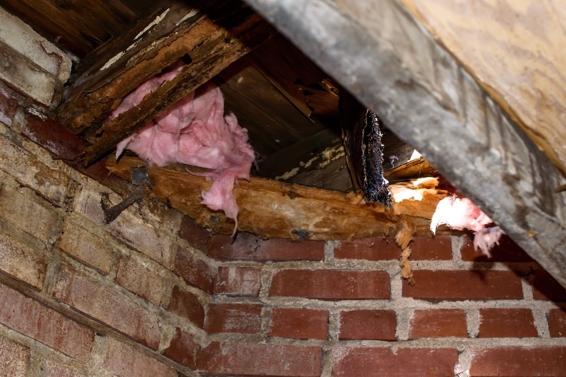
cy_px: 188
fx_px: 825
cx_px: 283
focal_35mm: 52
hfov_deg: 37.9
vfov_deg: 25.7
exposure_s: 1/125
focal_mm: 35
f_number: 4
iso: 400
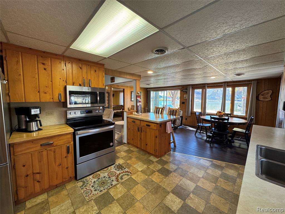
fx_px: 115
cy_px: 107
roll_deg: -1.0
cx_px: 142
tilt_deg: -4.8
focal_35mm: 14
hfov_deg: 102.1
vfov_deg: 85.7
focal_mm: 2.22
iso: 320
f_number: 2.2
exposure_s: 1/120
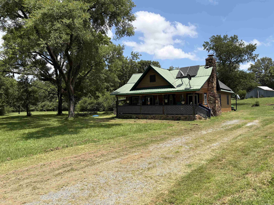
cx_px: 137
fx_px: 206
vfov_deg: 53.1
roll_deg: +2.0
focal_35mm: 26
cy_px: 102
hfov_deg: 67.3
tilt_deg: +0.2
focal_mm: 5.96
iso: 50
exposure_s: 1/3448
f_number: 1.6
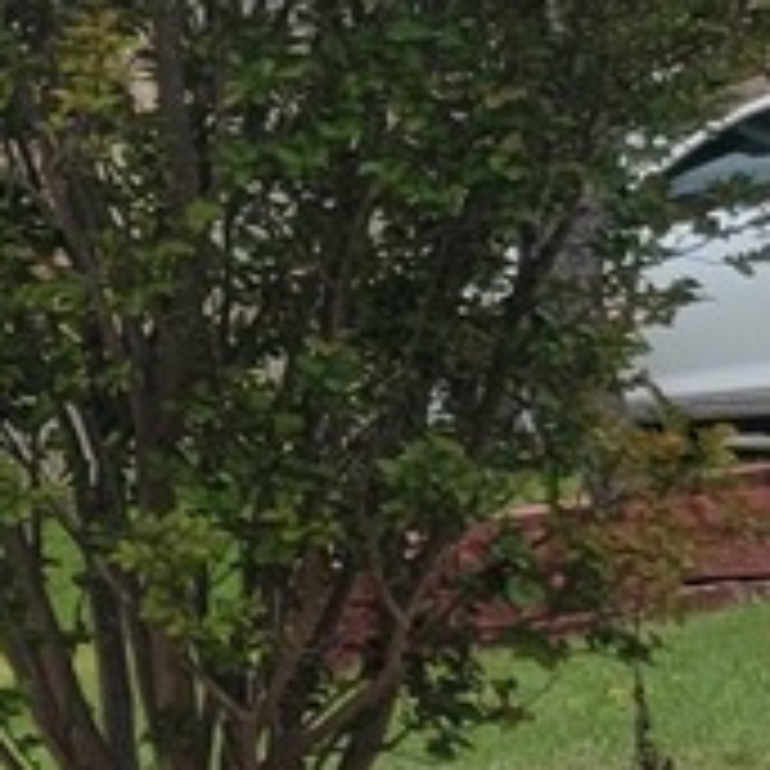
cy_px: -306
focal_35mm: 193
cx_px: -2233
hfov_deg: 7.0
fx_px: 4857
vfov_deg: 8.9
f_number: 1.8
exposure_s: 1/2490
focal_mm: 5.4
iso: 40
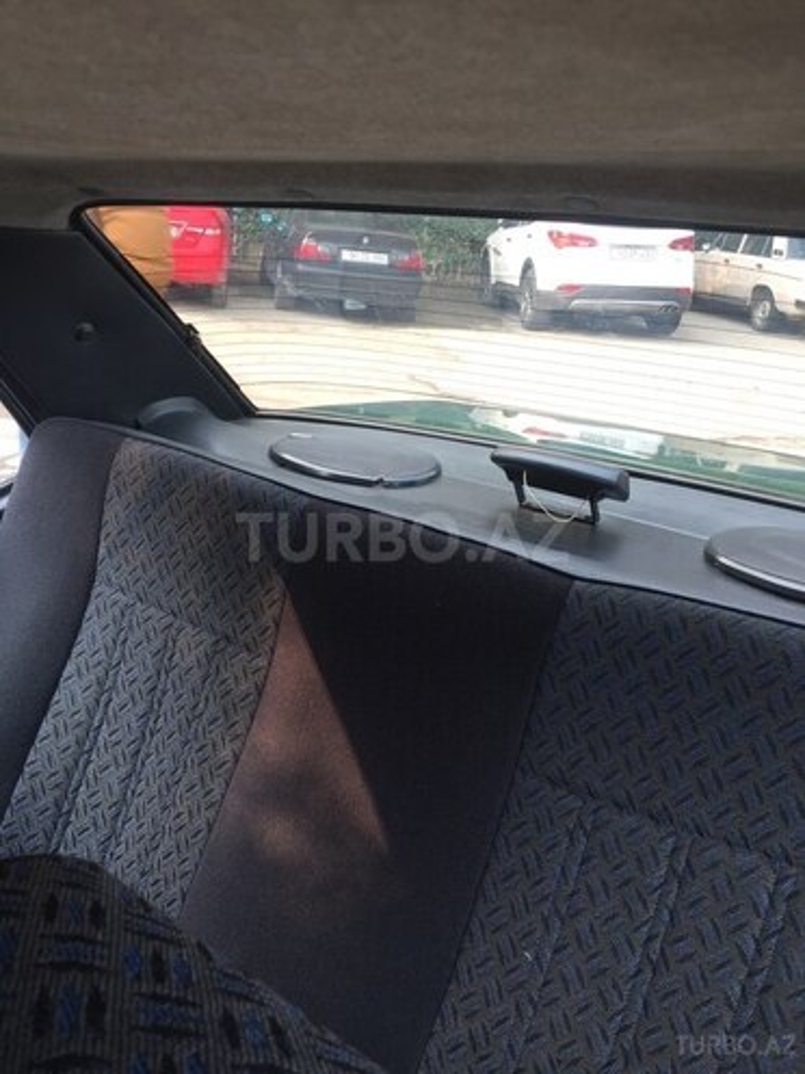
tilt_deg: -21.6
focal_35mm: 29
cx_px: 402
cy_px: 537
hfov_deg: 48.2
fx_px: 899
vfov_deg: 61.7
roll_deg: -5.4
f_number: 2.2
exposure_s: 1/100
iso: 32
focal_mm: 4.15
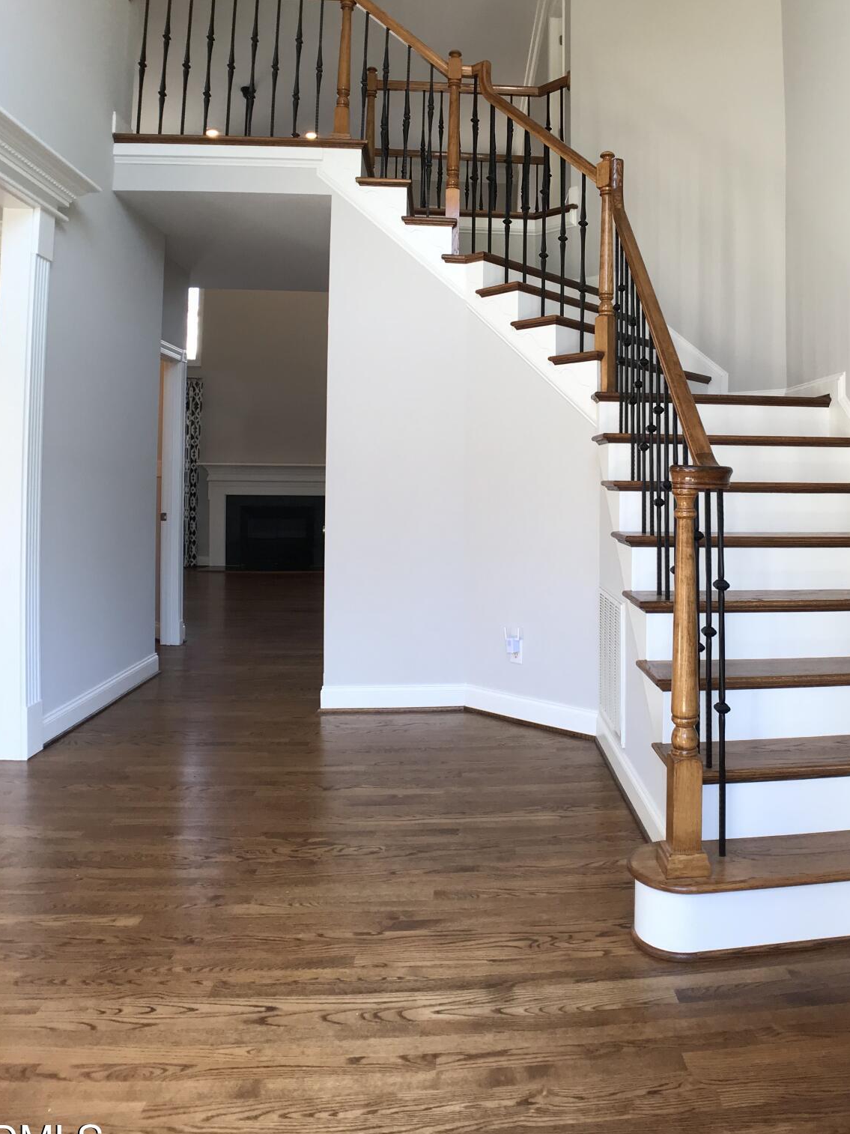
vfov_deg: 49.9
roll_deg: -0.5
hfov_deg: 38.3
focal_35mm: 37
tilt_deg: +1.9
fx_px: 1212
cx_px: 546
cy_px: 461
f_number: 1.8
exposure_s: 1/60
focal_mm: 3.99
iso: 25
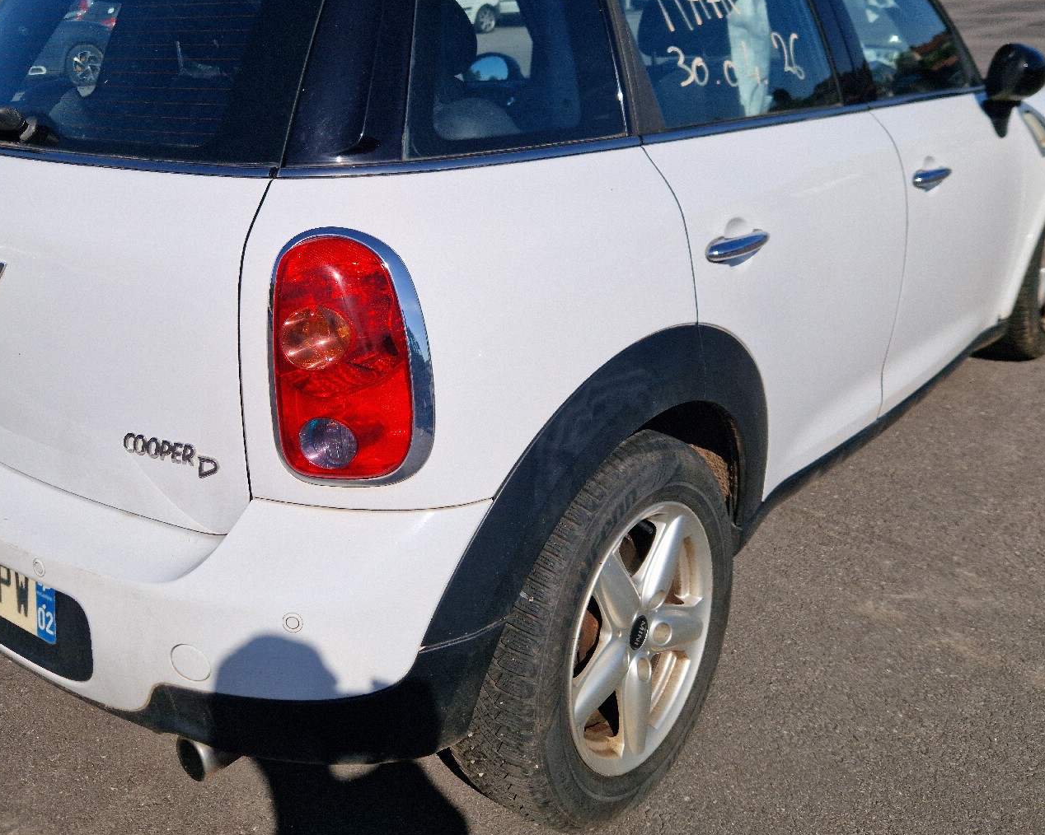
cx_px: 454
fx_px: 1051
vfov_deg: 42.9
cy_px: 298
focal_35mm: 34
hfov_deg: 52.7
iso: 50
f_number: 1.8
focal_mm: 5.4
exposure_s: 1/3333
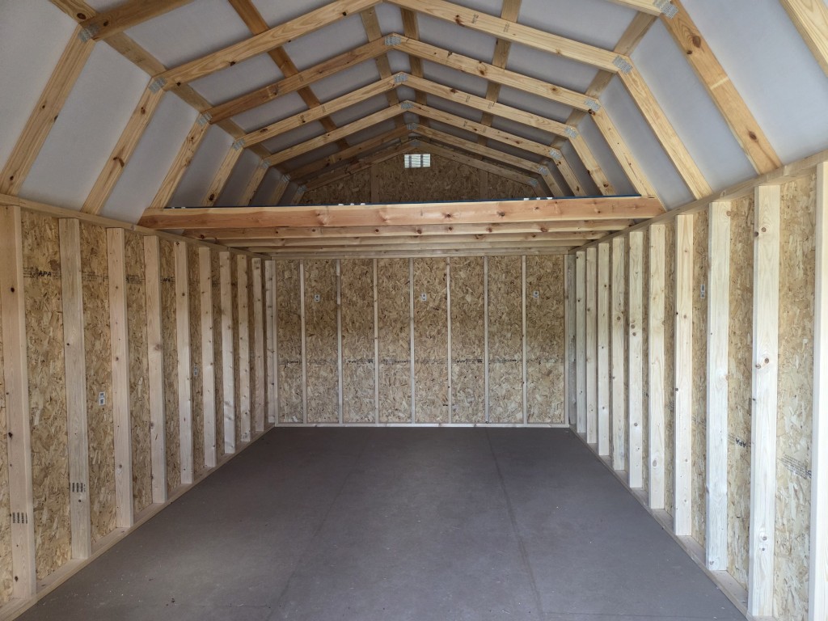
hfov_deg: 73.9
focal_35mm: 23
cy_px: 310
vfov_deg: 58.9
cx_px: 414
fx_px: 550
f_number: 1.8
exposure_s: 1/120
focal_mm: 5.4
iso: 320
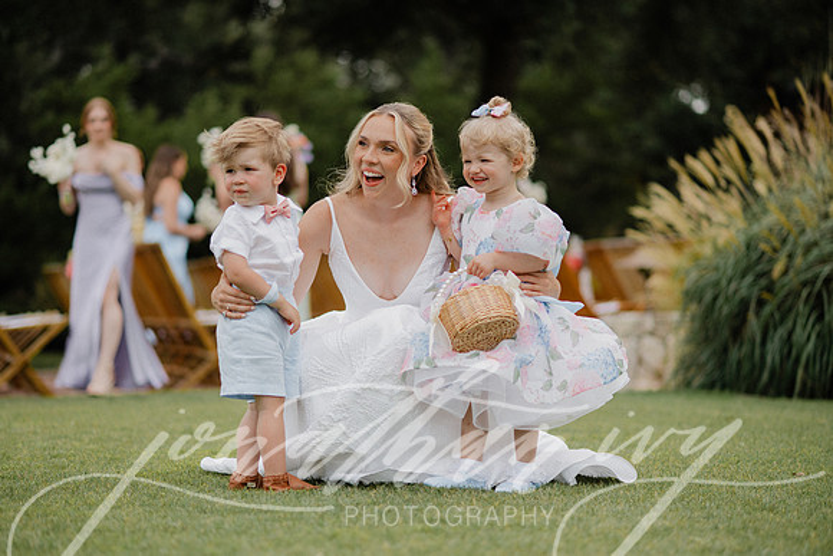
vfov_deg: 16.1
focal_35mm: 85
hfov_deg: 23.9
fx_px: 1967
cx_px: 416
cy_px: 278
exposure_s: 1/2000
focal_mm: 85
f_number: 1.8
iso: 100
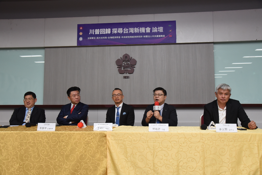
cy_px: 88
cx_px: 131
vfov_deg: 41.1
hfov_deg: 58.7
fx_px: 233
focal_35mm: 32
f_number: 8
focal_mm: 32
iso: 2000
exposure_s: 1/100
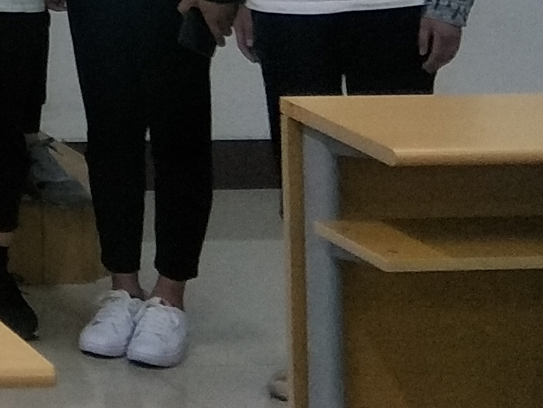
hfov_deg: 13.2
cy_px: -608
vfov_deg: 10.6
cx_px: -704
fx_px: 1836
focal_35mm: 117
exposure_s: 1/33
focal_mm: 3.79
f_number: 1.7
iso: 225
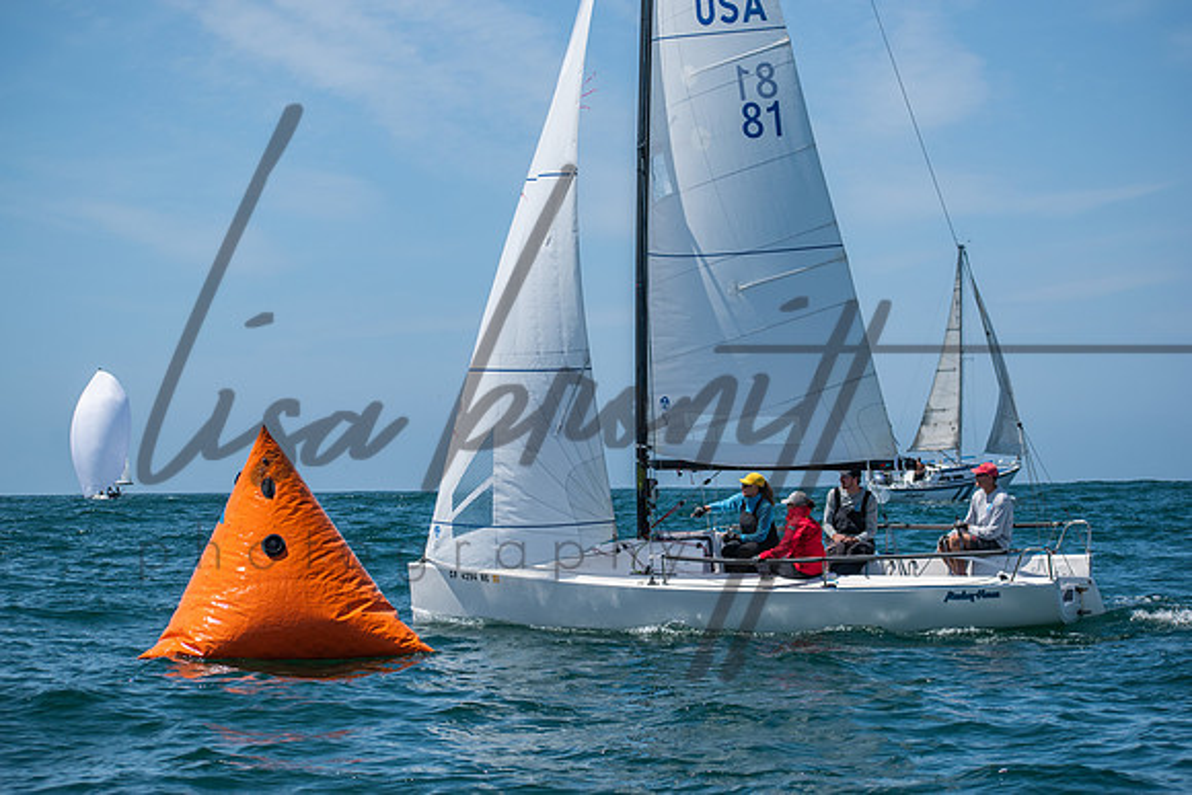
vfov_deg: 12.7
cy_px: 398
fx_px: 3577
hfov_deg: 18.9
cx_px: 596
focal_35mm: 108
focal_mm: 72
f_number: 6.3
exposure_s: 1/1600
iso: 200
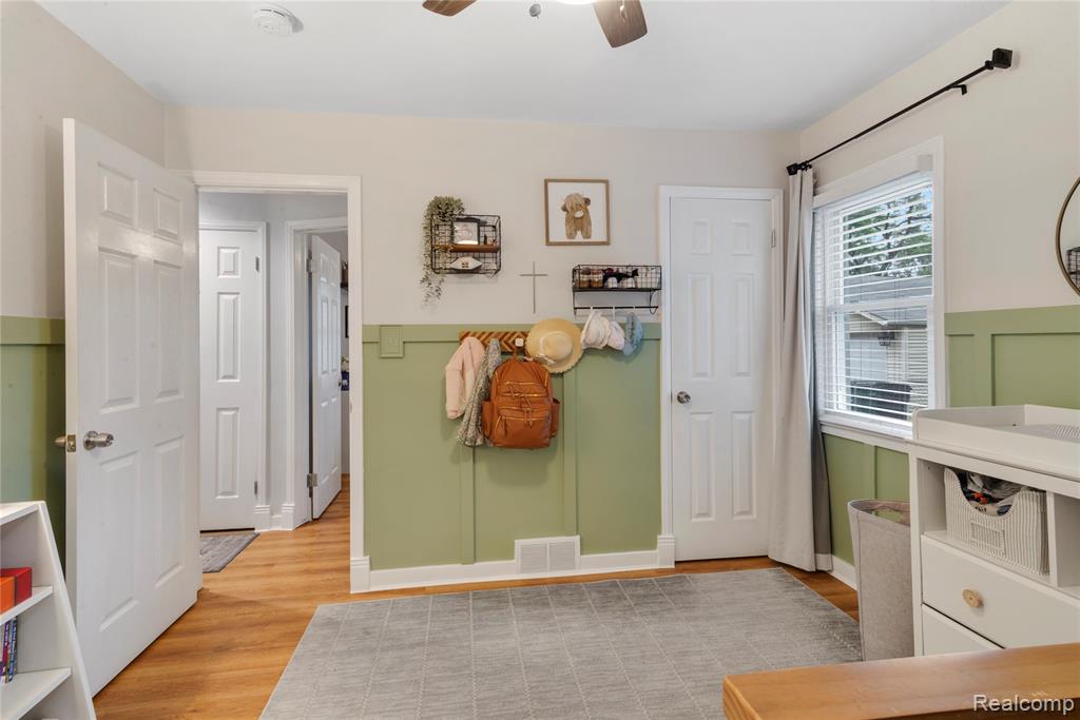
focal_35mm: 17
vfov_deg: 70.5
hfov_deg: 93.3
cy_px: 360
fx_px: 510
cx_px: 540
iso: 160
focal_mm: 17
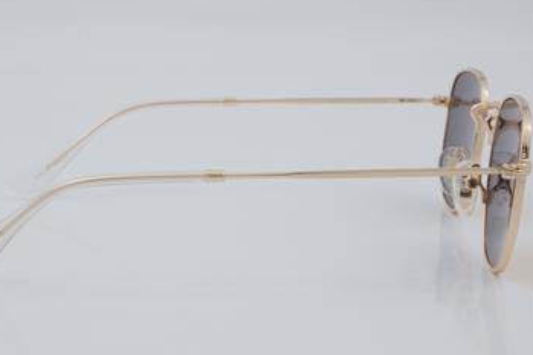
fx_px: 1399
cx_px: 237
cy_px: 193
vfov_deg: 14.4
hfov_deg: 21.6
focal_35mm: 95
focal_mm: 55
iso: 100
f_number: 32
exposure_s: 1/4
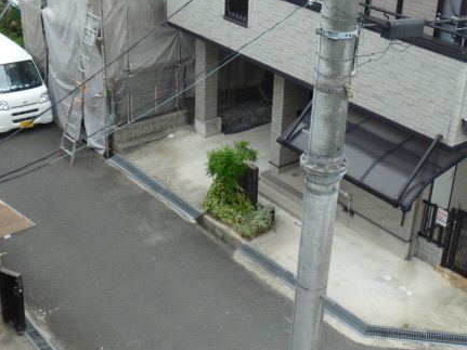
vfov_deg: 28.0
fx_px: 701
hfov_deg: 36.8
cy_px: 150
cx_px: 242
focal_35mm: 52
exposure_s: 1/125
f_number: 3.5
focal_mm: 6.3
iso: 80
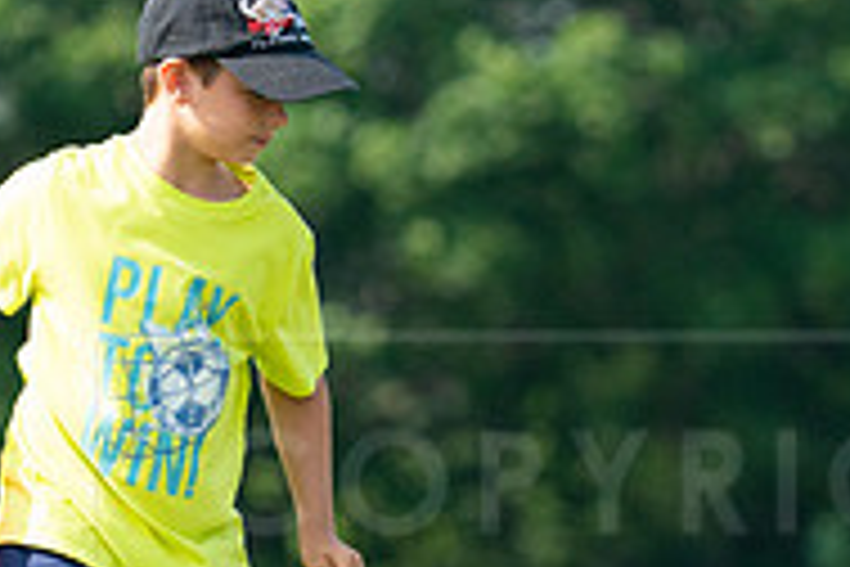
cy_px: 556
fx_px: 24766
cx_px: 513
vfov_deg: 1.3
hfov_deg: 2.0
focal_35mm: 1049
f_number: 6.3
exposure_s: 1/4000
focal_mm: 341
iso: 2000
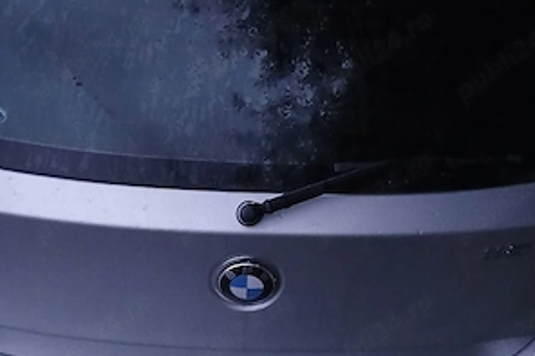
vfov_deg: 34.1
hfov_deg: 50.7
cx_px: 269
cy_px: 78
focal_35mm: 38
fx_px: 564
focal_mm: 3.98
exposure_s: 1/14.3
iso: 1600
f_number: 1.8
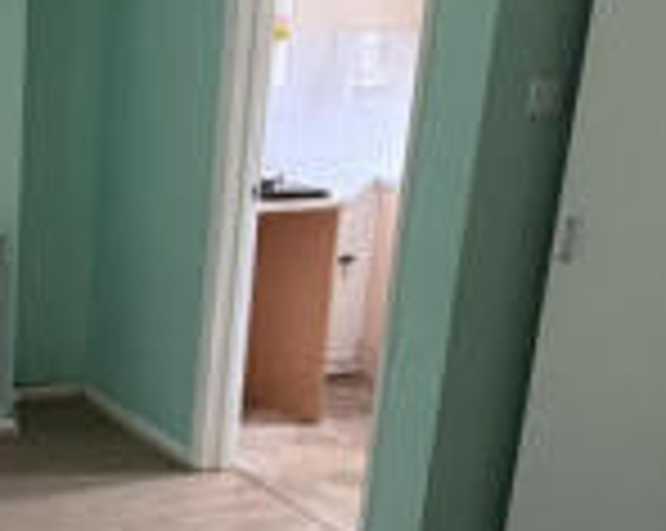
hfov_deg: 28.8
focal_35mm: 54
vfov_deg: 27.9
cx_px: -187
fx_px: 1063
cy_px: 349
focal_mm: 2.22
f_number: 2.2
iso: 320
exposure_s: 1/87
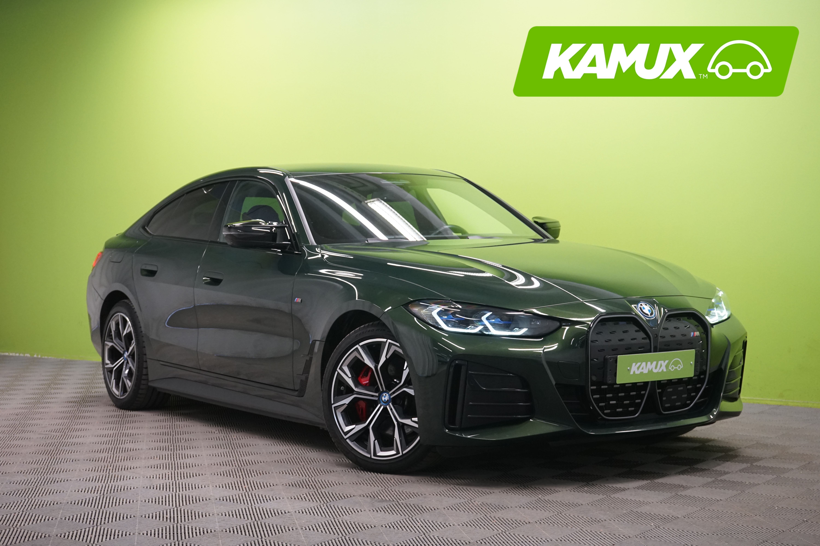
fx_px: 1367
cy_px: 273
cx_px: 410
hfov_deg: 33.4
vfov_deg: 22.6
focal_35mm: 60
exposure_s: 1/25
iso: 2000
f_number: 7.1
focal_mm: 60
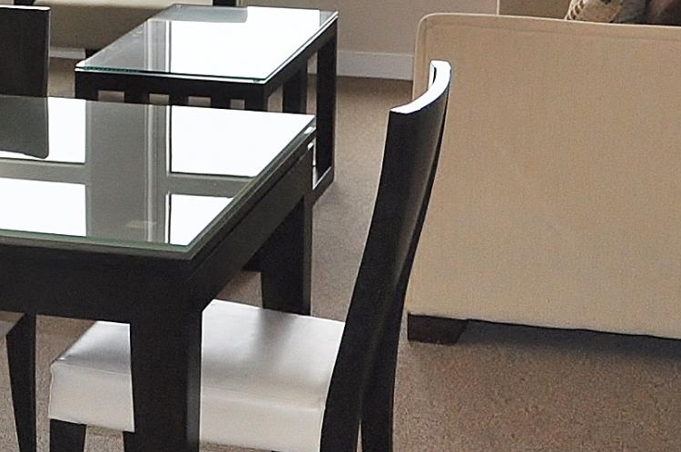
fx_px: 2040
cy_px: -54
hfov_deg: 18.3
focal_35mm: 108
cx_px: -46
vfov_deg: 12.4
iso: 560
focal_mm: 18
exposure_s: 1/125
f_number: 3.5
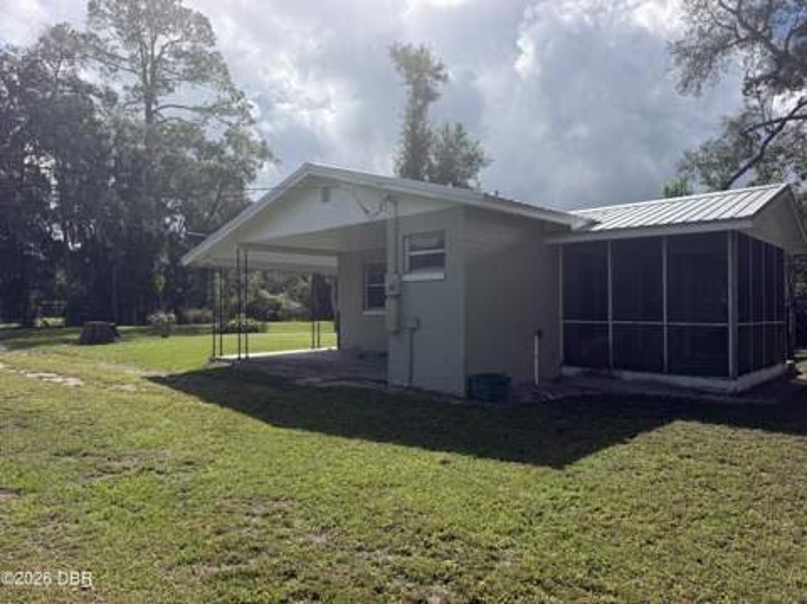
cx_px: 404
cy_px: 302
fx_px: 559
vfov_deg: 56.7
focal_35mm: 24
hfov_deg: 71.7
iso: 80
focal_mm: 6.76
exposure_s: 1/6173
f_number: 1.78
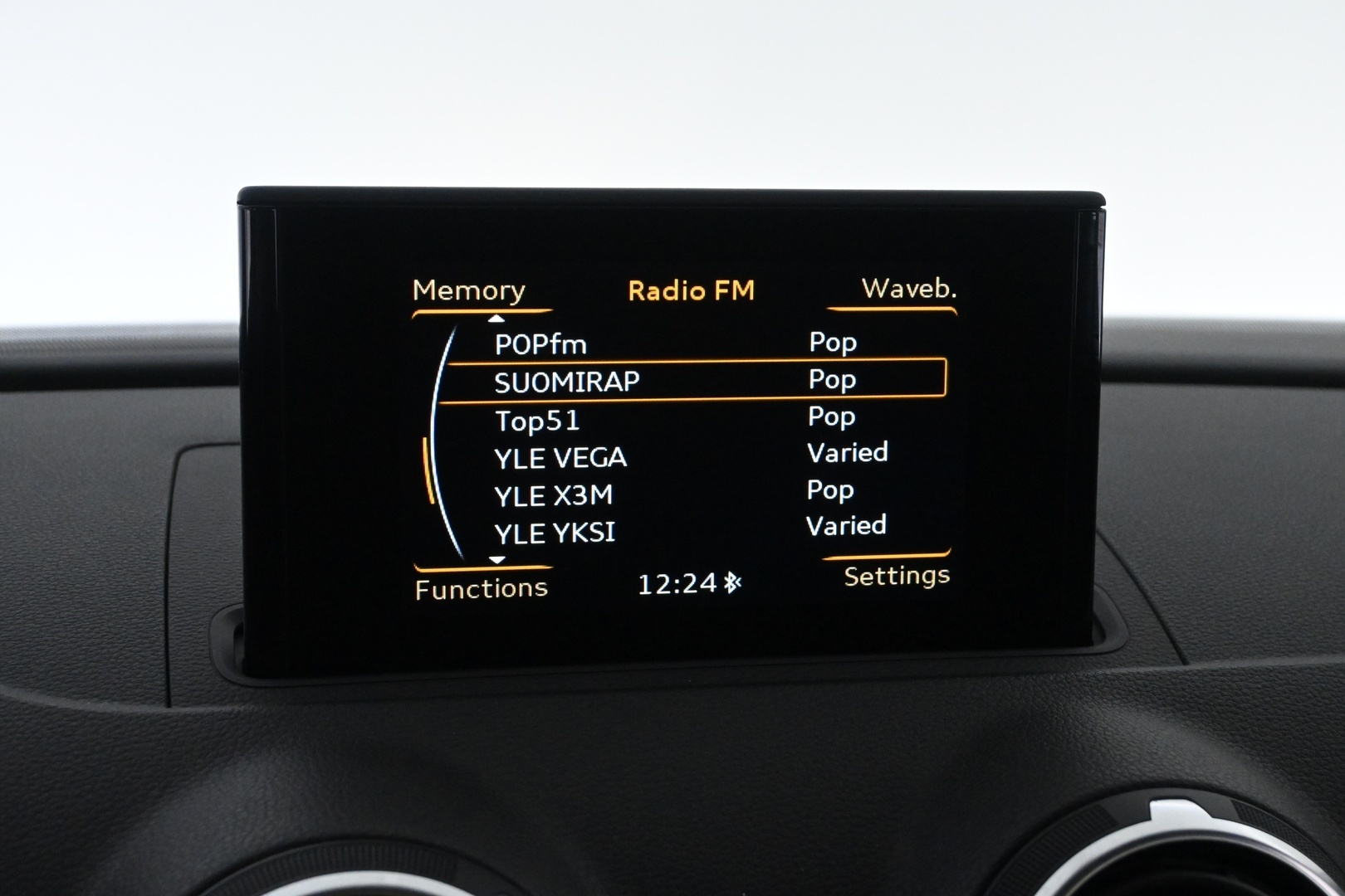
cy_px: 448
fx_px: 2017
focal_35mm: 54
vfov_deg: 25.1
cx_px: 672
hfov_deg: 36.9
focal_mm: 36
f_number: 8
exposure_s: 1/40
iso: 5000
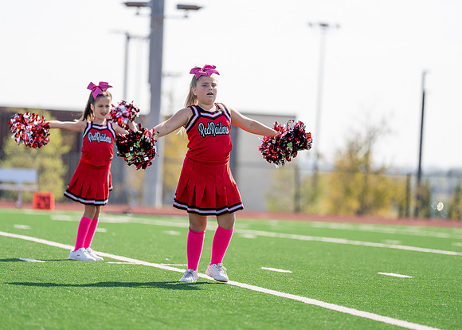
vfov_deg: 6.9
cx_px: 231
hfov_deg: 9.6
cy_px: 165
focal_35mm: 210
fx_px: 2749
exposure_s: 1/1250
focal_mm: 200
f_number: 2.8
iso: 100
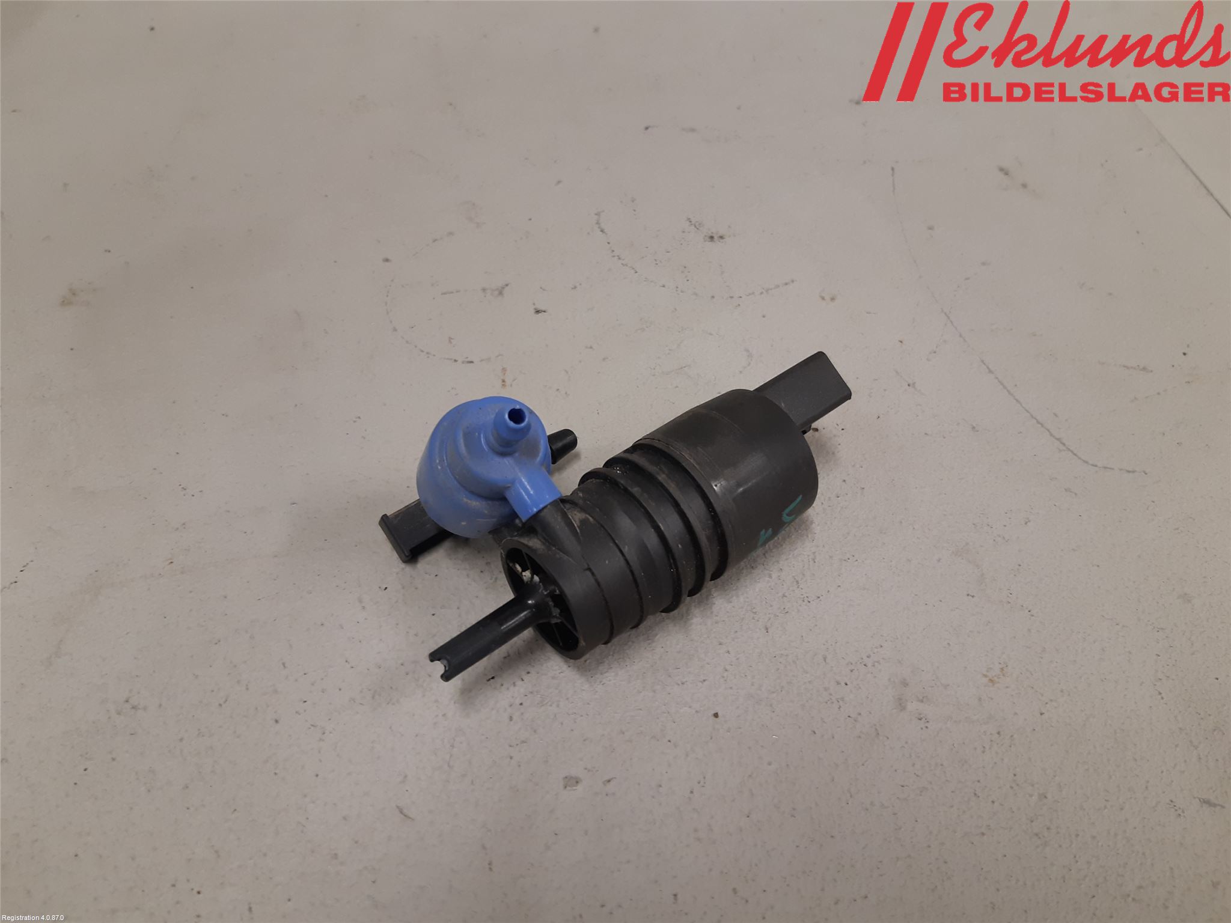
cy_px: 462
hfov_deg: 67.3
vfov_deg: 53.1
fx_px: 925
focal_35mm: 26
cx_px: 616
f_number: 1.7
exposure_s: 1/50
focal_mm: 3.93
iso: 100
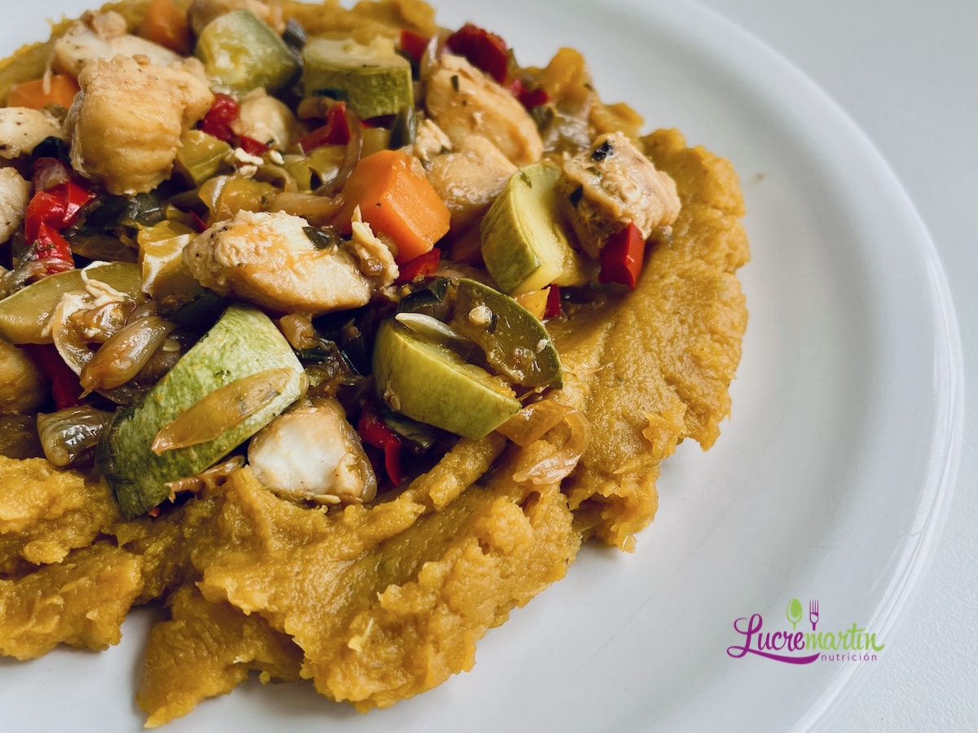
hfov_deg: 67.3
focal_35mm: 26
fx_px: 735
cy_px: 366
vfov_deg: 53.1
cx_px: 489
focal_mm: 5.1
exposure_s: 1/524
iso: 50
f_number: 1.6
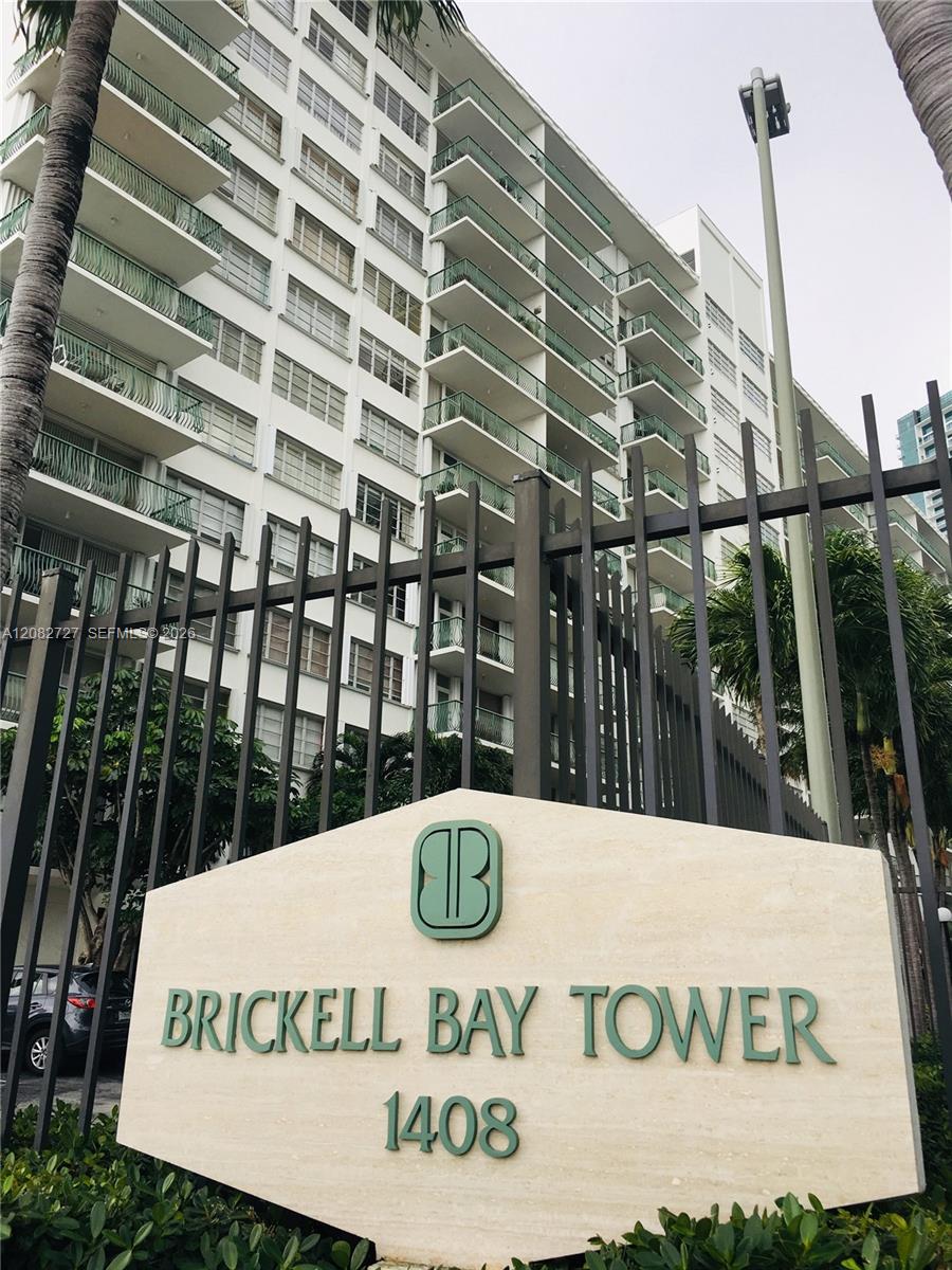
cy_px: 635
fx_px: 1063
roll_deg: -0.9
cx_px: 476
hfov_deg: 48.2
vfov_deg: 61.7
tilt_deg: +21.7
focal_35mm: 29
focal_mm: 4.15
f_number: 2.2
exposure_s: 1/191
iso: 25
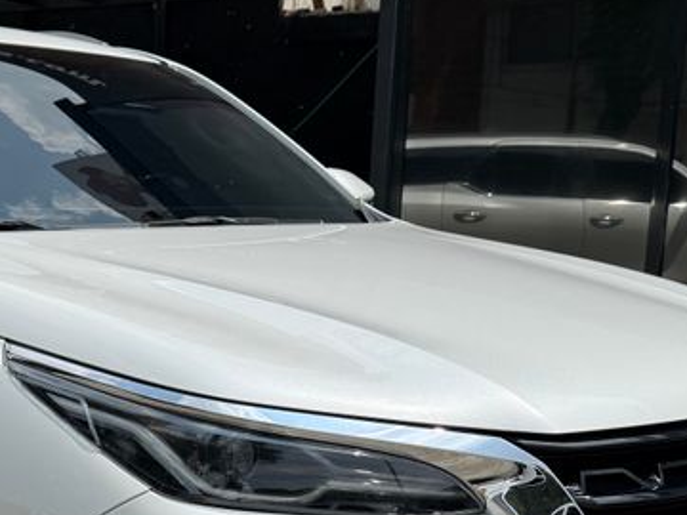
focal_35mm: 64
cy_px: 490
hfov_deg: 29.7
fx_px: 1270
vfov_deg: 22.2
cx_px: 151
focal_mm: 6.76
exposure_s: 1/7353
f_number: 1.78
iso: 80
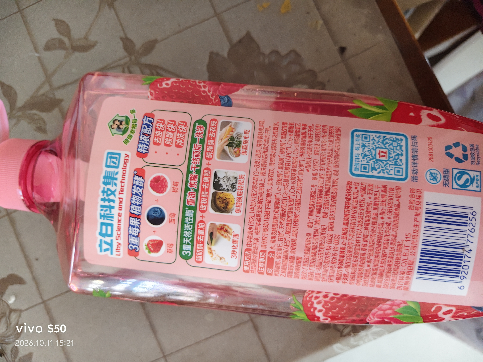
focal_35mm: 23
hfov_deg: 73.9
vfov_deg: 58.9
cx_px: 242
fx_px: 321
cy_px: 181
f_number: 1.88
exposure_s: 1/50
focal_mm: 5.56
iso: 1216
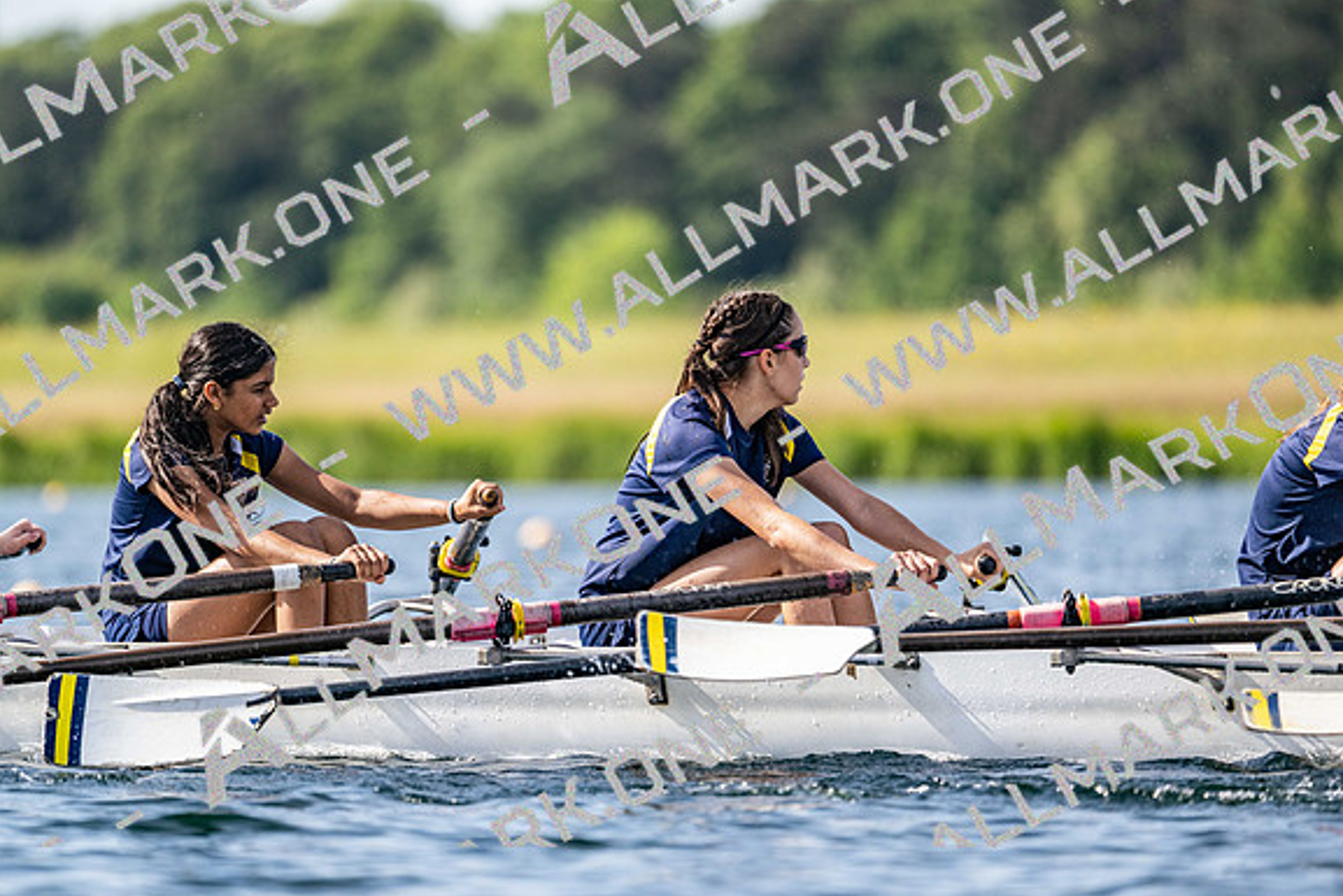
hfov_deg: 5.1
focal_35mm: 402
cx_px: 673
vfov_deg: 3.4
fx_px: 15000
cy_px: 448
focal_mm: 400
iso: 320
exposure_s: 1/2500
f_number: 4.5
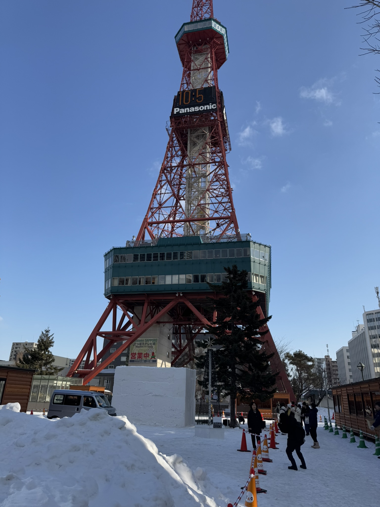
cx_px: 190
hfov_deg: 56.8
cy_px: 254
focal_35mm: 24
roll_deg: -3.7
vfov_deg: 71.6
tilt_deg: +24.1
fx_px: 351
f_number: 1.78
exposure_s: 1/4950
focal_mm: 6.76
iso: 80
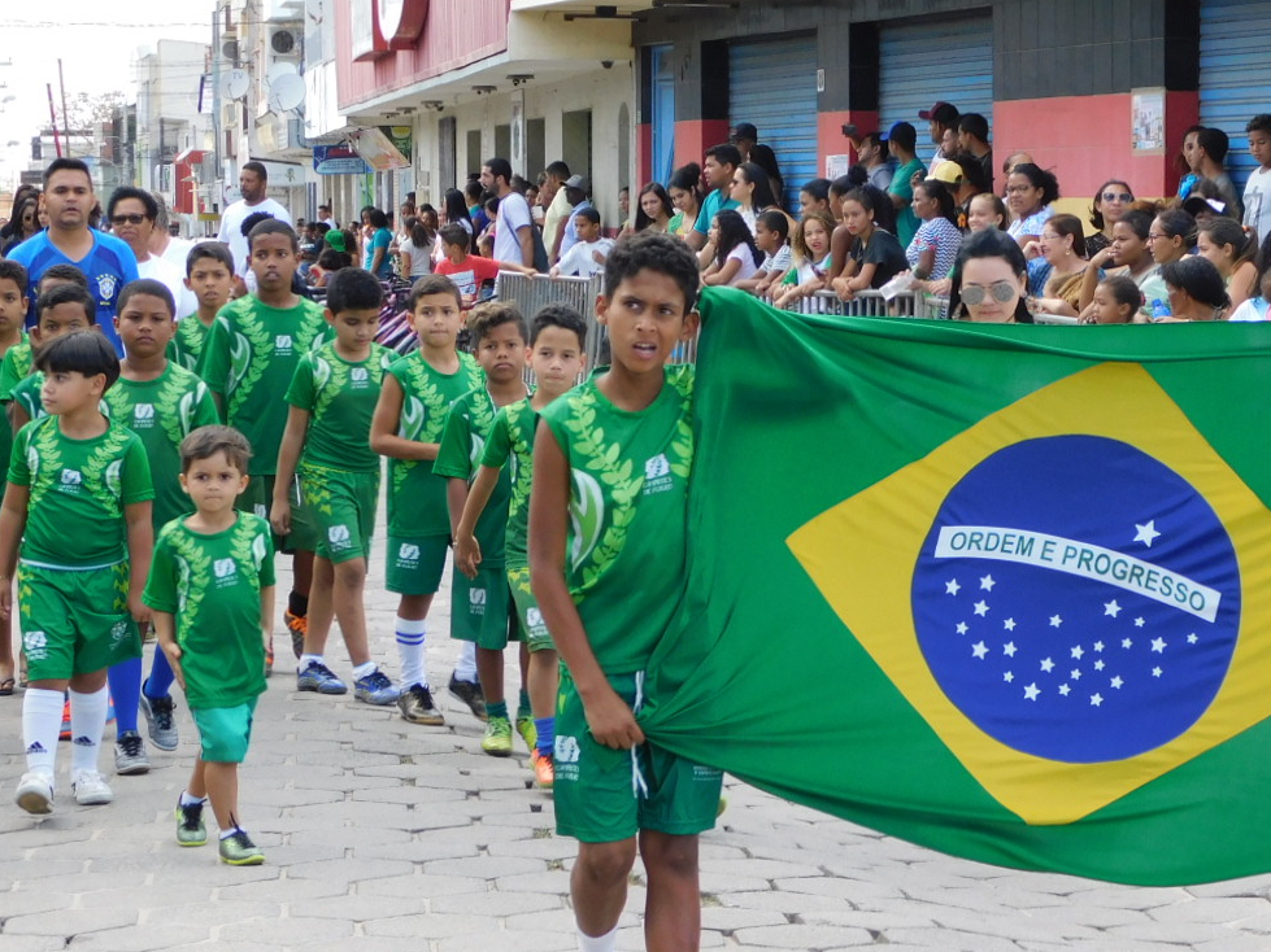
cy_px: 471
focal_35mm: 116
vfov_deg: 12.8
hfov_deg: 16.8
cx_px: 1014
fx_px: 4259
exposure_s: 1/200
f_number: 4.3
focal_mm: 12.6
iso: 125
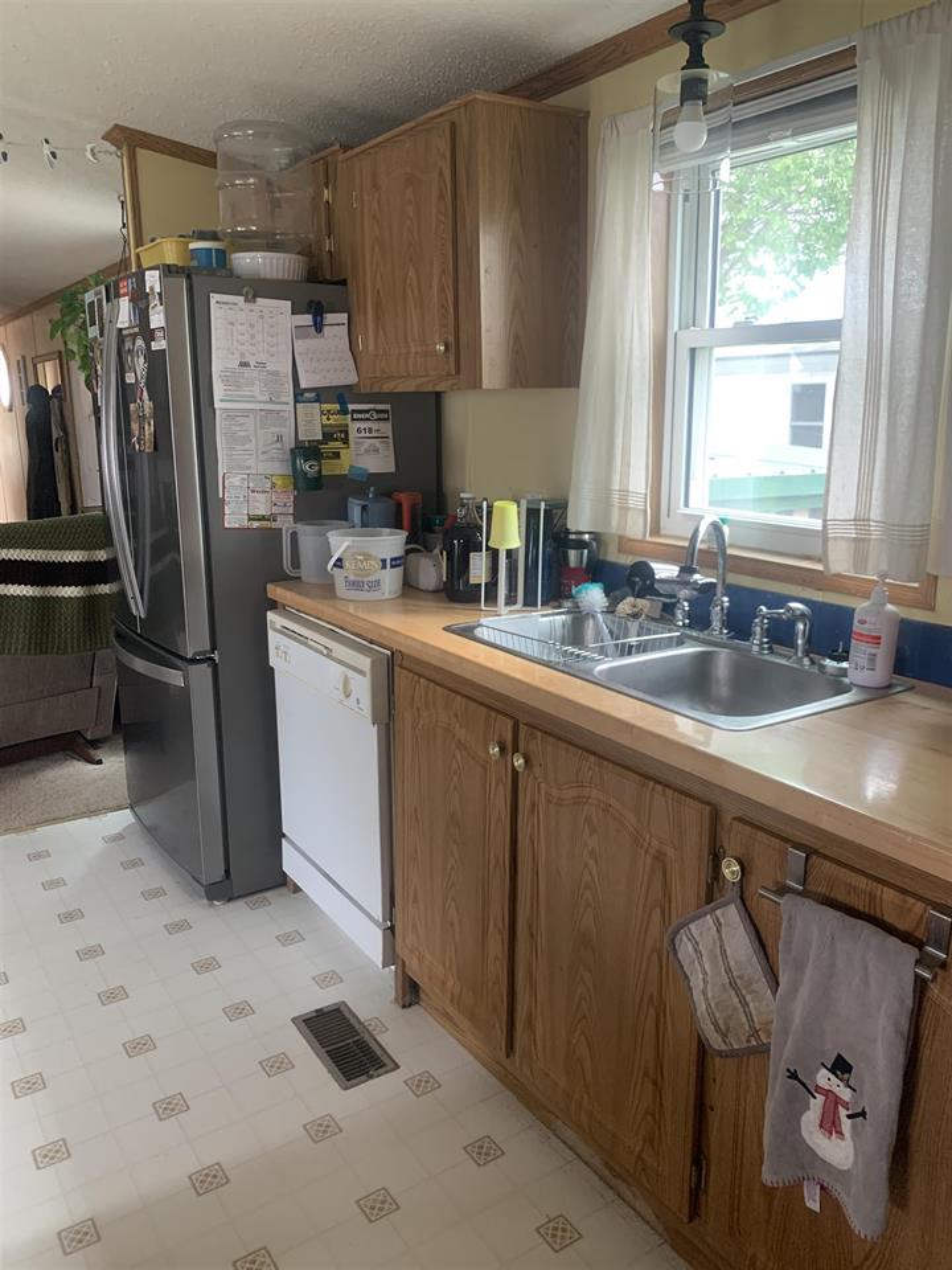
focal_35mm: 26
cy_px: 635
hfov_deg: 53.1
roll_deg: +2.5
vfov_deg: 67.3
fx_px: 953
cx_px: 476
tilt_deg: -11.9
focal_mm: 4.25
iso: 100
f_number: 1.8
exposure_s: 1/60
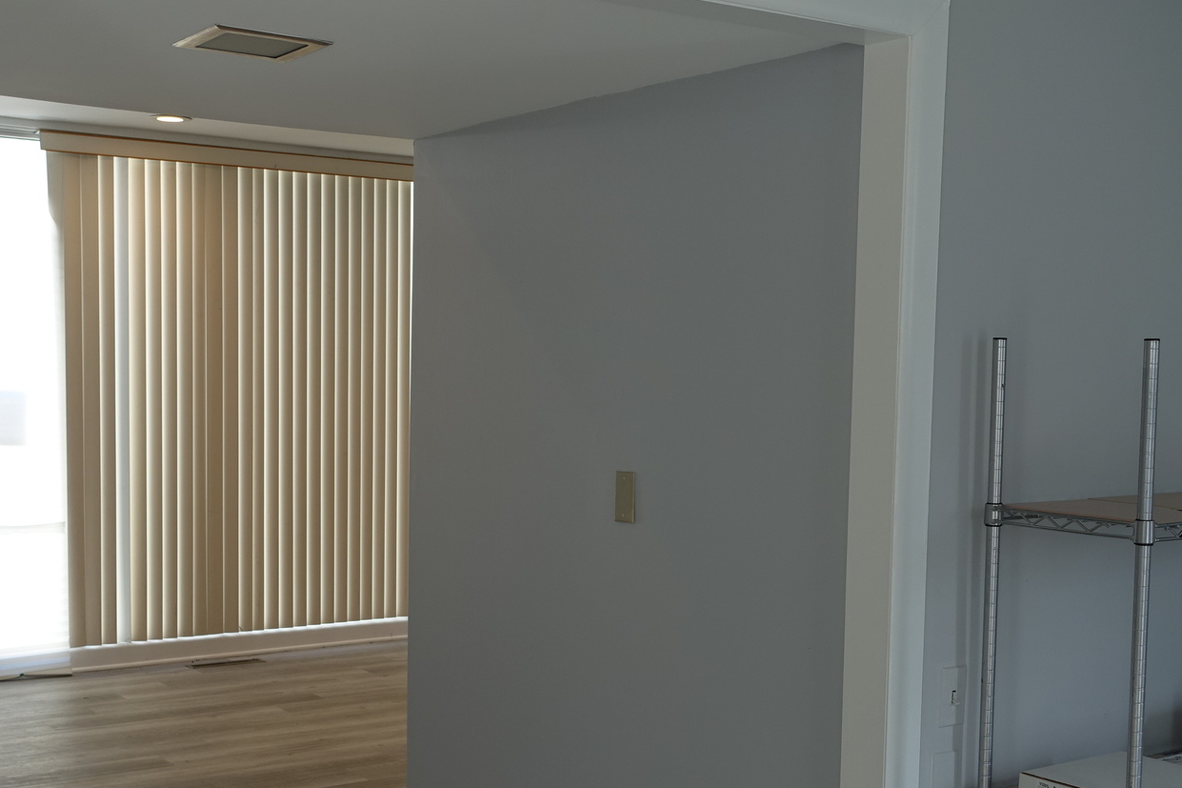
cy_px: 479
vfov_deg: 28.6
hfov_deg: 41.9
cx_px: 549
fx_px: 1543
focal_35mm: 47
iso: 125
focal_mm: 13.16
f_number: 4
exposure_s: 1/80
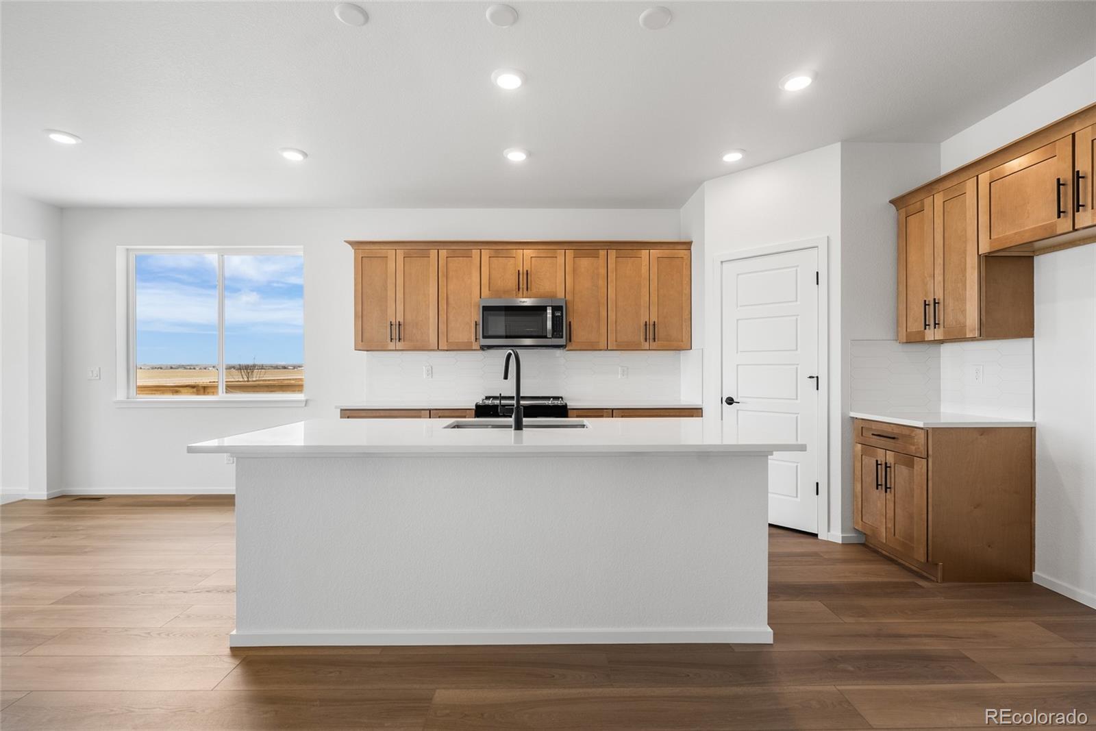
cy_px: 366
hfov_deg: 96.7
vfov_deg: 73.8
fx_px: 487
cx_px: 548
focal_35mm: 16
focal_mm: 16
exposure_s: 1/80
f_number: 8
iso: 200
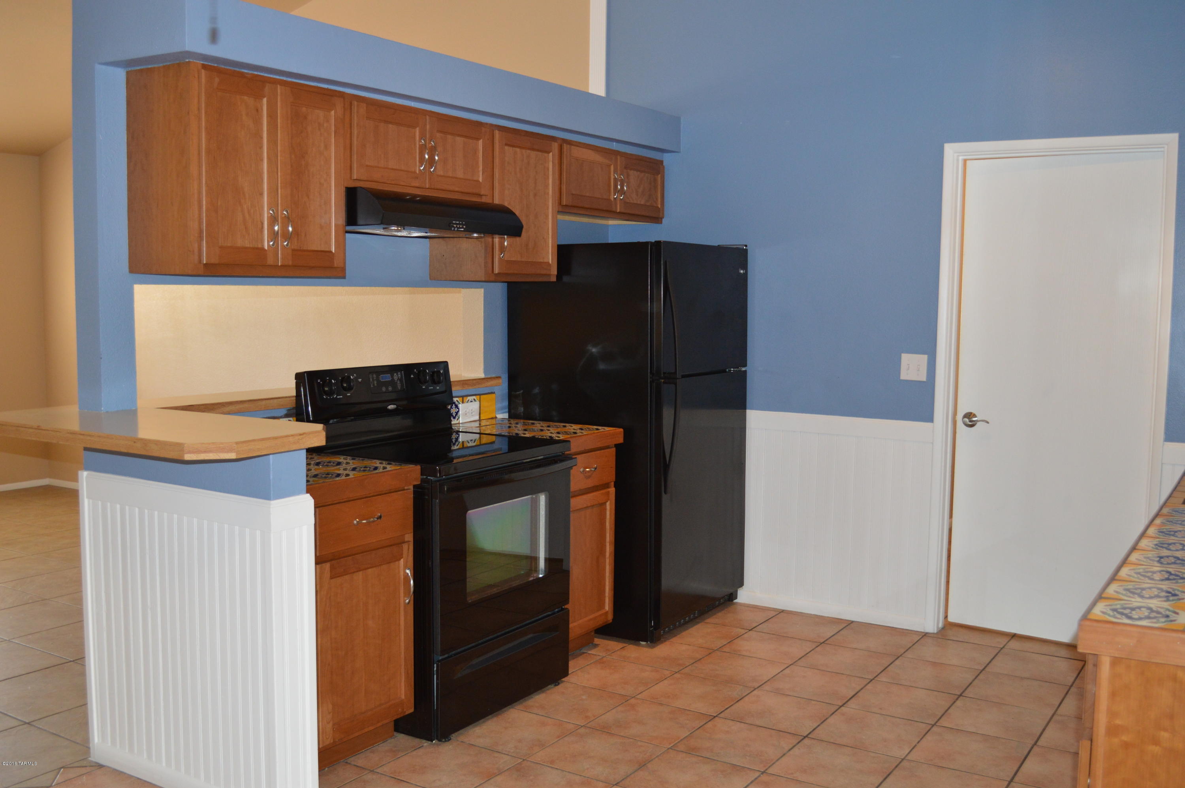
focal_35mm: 33
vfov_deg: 39.9
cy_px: 394
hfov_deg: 57.3
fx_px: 1085
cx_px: 592
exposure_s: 1/60
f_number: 4
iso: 640
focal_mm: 22
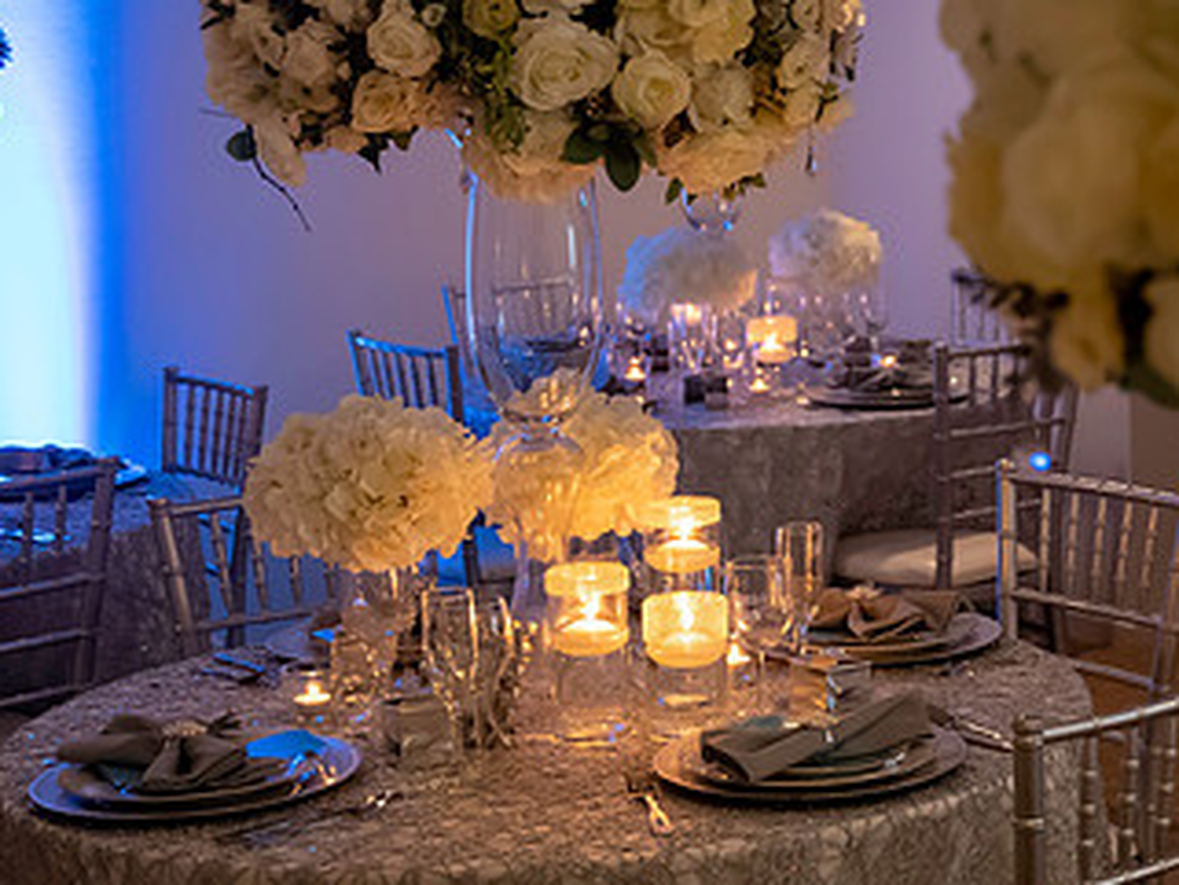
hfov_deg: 22.7
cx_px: 965
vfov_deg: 17.4
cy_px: 349
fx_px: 2896
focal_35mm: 85
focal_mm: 31
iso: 3200
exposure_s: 1/100
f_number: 3.2
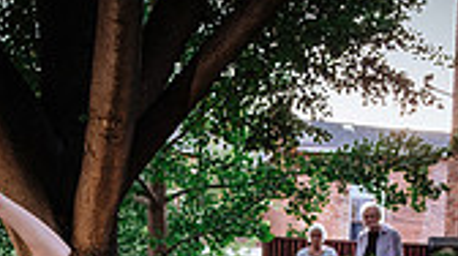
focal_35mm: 87
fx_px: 1055
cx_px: 63
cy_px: 464
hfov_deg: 23.9
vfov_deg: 12.6
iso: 400
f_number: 2.8
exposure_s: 1/250
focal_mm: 16
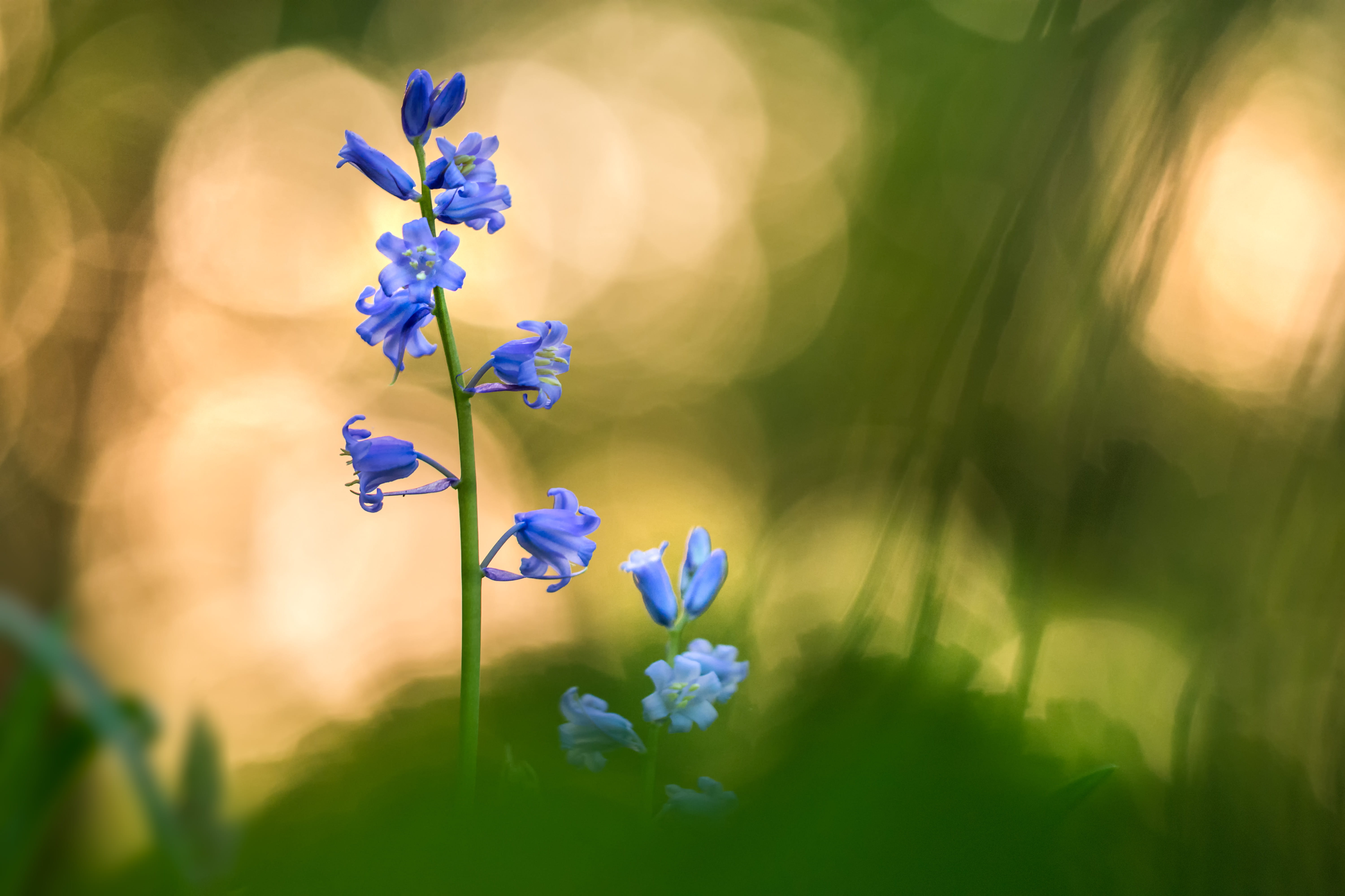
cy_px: 448
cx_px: 672
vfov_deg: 6.1
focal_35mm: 225
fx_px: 8406
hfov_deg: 9.1
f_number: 3.5
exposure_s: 1/200
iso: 800
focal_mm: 150
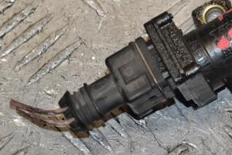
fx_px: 1902
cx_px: 212
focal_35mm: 295
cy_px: 62
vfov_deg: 4.7
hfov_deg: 7.0
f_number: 9
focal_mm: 105
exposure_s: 1/200
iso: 800
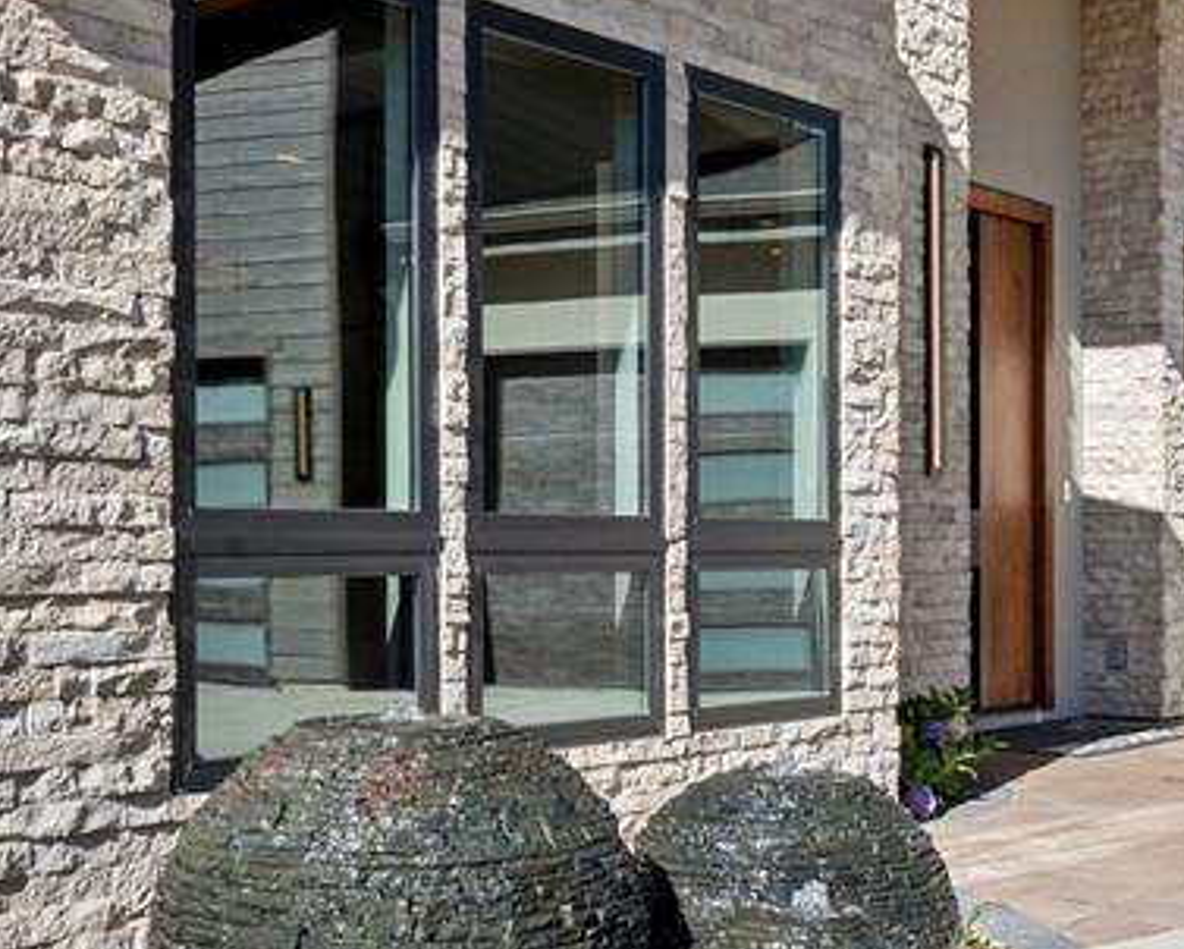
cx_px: 751
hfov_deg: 32.7
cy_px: 588
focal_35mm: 57
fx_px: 2008
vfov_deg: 26.5
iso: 100
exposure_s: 1/80
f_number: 11
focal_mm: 22.5
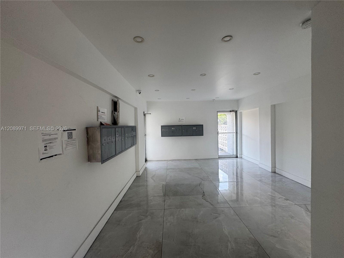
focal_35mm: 14
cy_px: 129
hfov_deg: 102.1
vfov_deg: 85.7
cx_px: 172
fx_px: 139
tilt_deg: -2.0
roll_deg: +1.4
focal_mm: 2.22
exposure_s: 1/120
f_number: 2.2
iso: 125
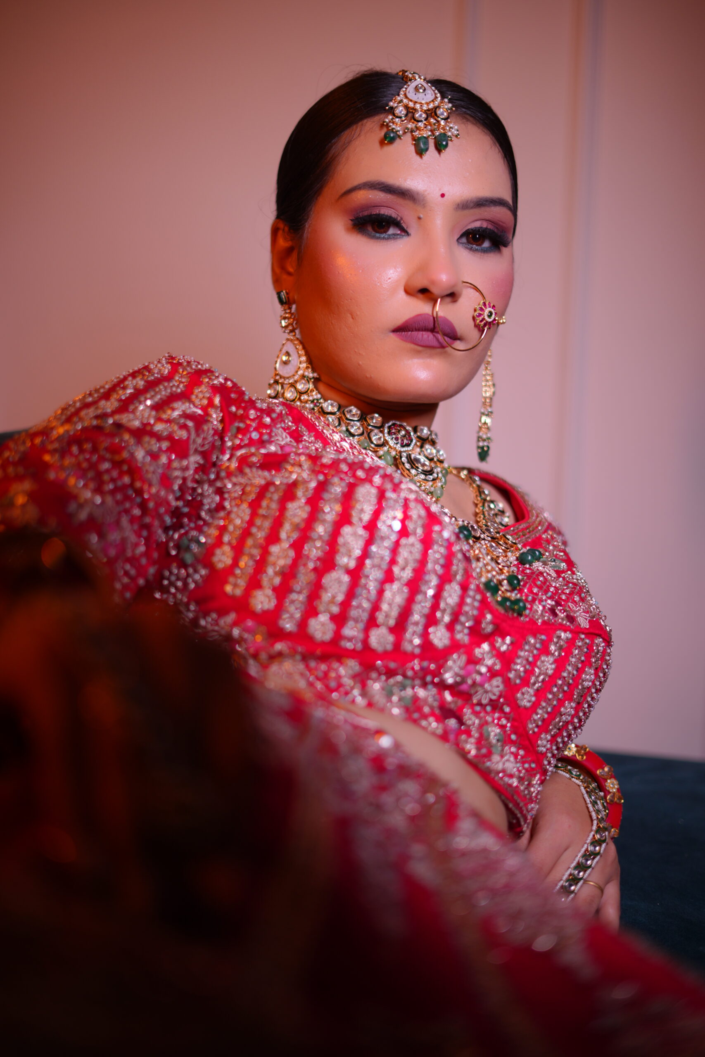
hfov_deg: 27.0
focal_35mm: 50
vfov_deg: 39.6
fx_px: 1468
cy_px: 528
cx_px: 352
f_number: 1.8
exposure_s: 1/200
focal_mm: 50
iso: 100
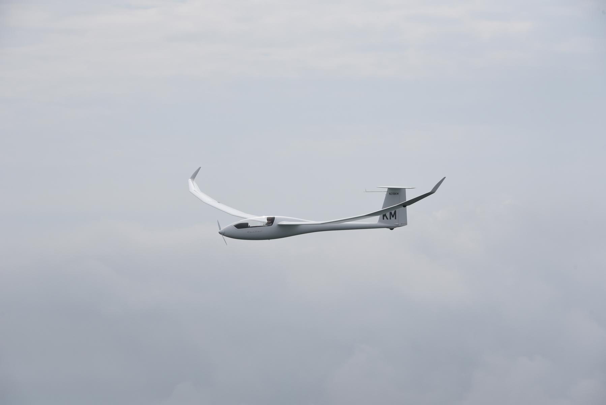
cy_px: 202
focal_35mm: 135
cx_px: 303
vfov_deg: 10.2
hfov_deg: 15.2
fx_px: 2273
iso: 800
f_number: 10
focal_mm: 135
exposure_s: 1/4000
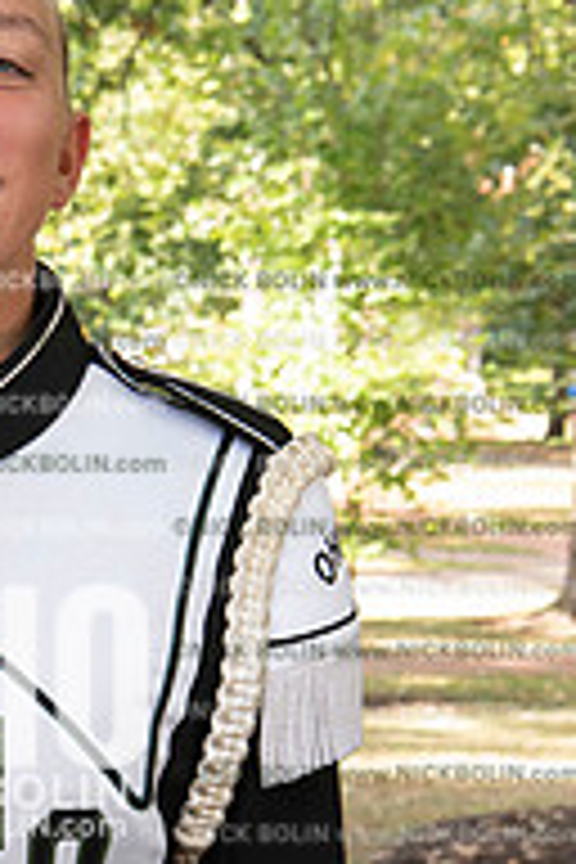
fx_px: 2808
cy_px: 711
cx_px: -40
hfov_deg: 11.6
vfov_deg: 17.3
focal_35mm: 117
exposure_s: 1/100
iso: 800
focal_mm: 50
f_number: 8
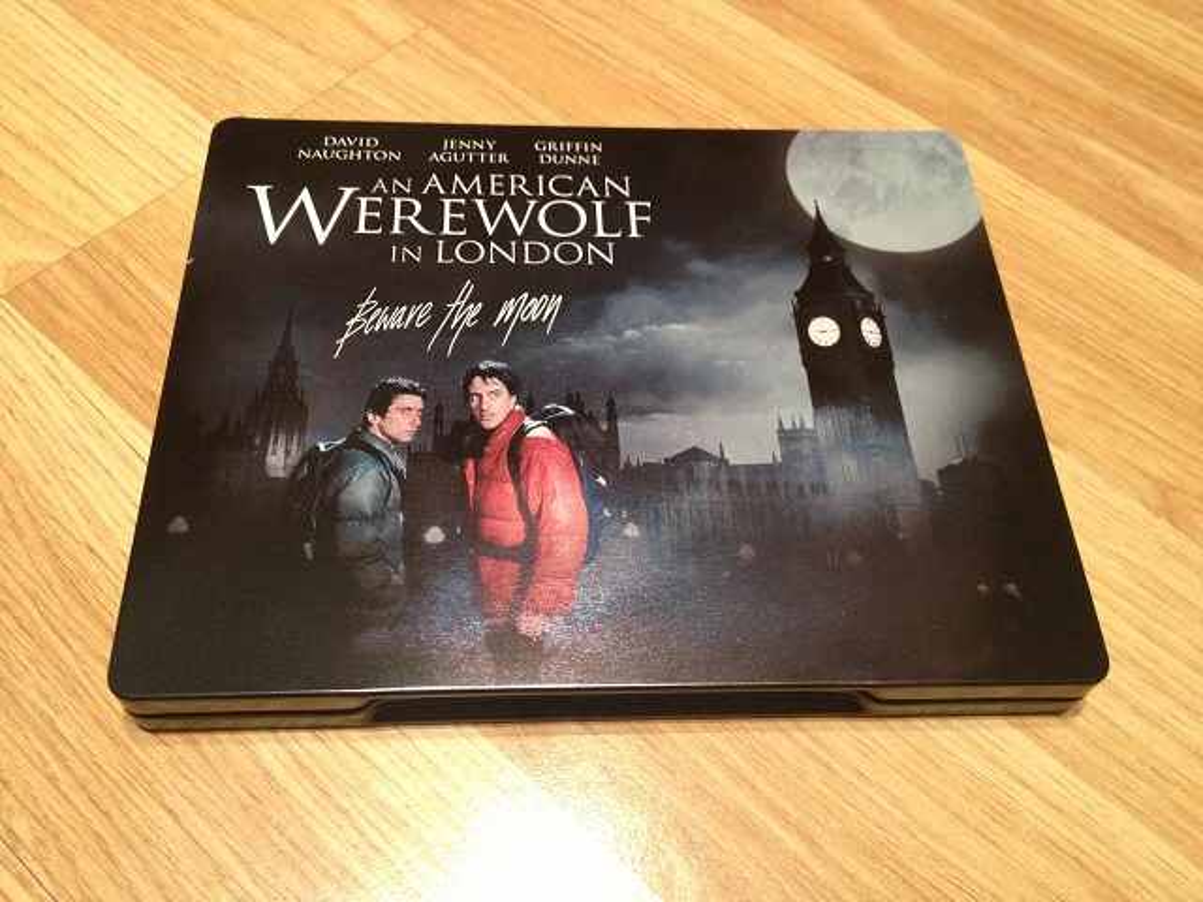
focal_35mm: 35
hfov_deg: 52.6
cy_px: 451
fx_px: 1216
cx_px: 602
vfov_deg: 40.7
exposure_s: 1/20
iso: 400
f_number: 2.4
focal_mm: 4.28
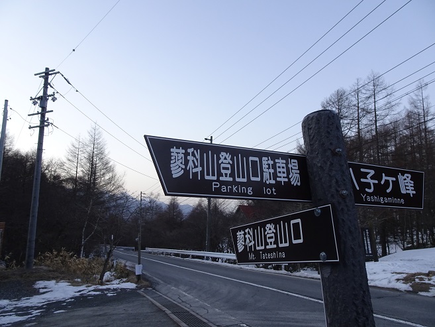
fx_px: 302
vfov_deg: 56.8
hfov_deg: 71.6
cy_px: 164
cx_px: 218
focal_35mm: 24
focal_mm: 4.1
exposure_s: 1/30
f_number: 3.5
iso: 200
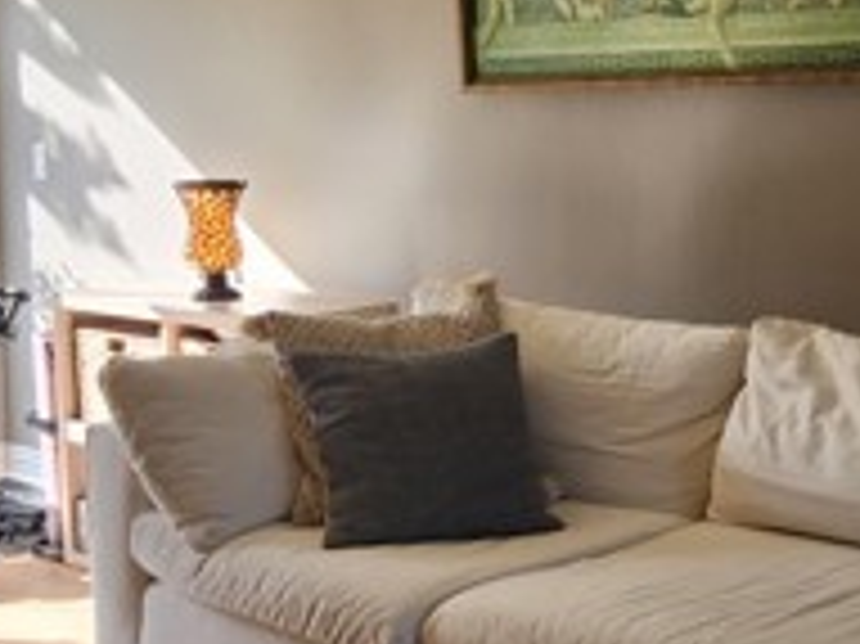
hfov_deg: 25.2
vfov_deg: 19.1
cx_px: 581
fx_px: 1912
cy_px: 329
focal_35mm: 77
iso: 40
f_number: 1.8
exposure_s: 1/180
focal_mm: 5.4
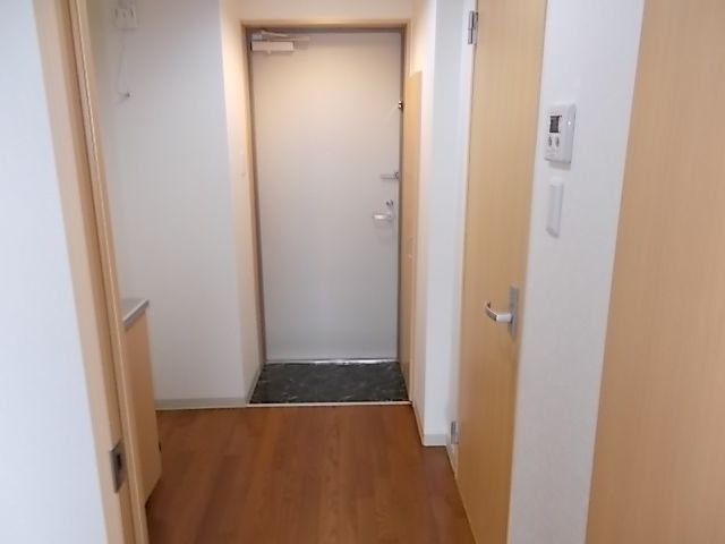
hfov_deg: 67.3
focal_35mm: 26
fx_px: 545
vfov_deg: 53.1
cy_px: 272
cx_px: 362
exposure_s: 1/25
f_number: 3.2
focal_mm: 4.6
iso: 160
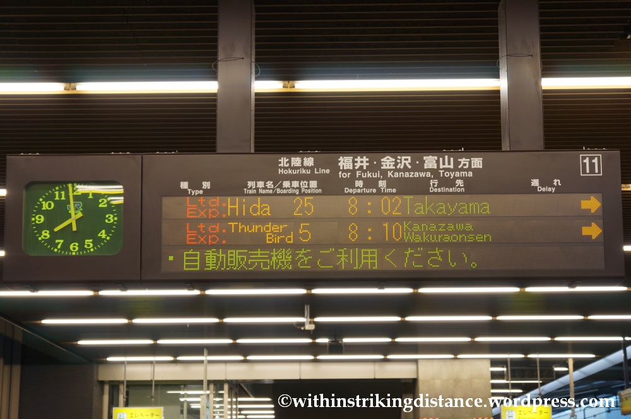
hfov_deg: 29.9
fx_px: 1182
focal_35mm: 68
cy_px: 210
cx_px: 316
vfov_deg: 20.1
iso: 400
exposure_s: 1/80
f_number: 5
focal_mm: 45
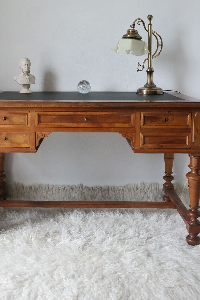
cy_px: 91
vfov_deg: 41.2
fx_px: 392
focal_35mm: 47
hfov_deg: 28.6
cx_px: 84
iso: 1600
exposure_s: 1/30
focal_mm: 22
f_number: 5.6
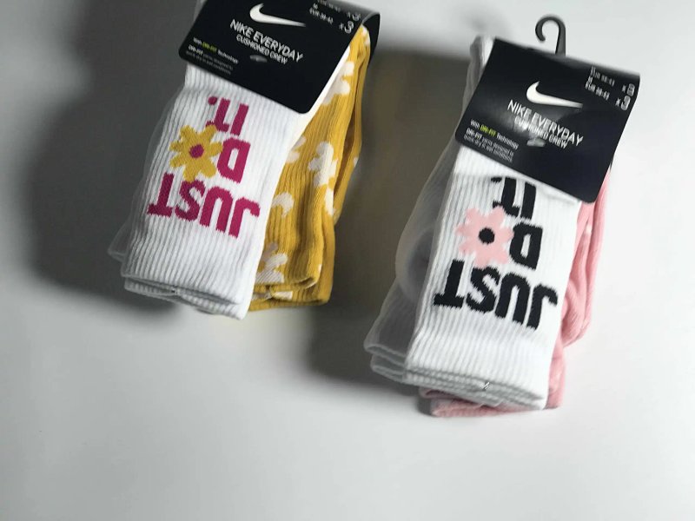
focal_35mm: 57
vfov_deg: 25.7
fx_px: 1144
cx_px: 348
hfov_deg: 33.8
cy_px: 260
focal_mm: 6.6
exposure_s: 1/100
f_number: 2.8
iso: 25
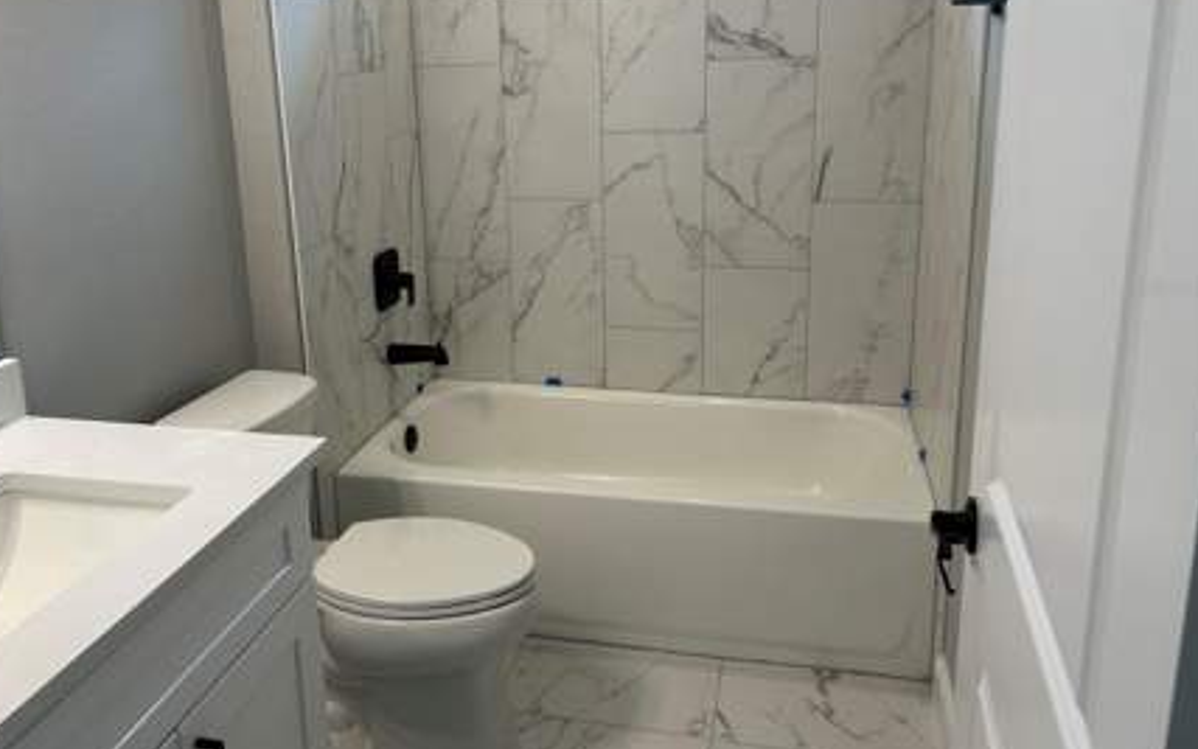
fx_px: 1012
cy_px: 286
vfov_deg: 40.4
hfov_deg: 61.1
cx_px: 541
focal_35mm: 31
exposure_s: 1/120
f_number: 1.5
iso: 64
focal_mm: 5.7
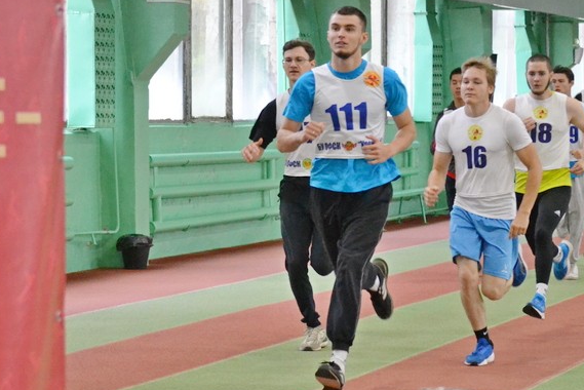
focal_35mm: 145
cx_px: 202
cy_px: 235
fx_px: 2351
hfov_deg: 14.1
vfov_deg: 9.5
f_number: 4.2
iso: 3200
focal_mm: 55
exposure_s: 1/250
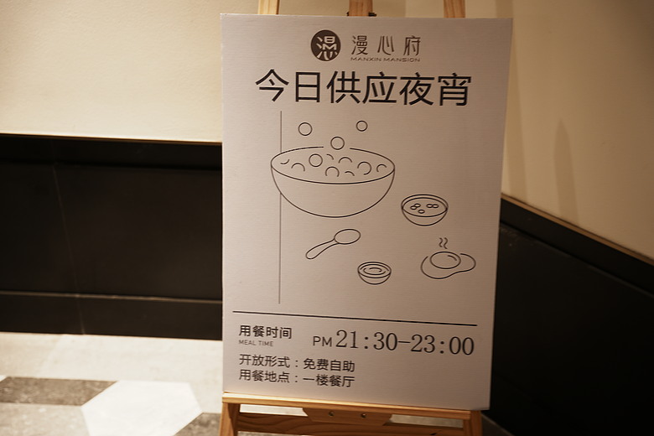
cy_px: 218
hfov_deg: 43.0
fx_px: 830
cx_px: 327
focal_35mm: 46
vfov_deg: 29.4
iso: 125
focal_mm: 45.7
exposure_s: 1/3
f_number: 2.8
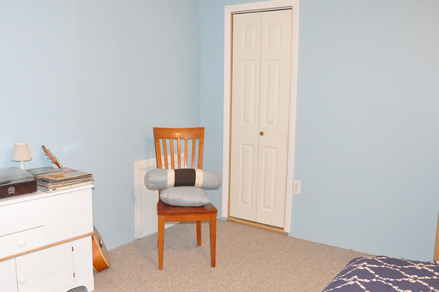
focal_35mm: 34
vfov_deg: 38.9
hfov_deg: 55.5
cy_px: 154
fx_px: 415
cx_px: 185
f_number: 7.1
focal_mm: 18
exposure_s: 1/60
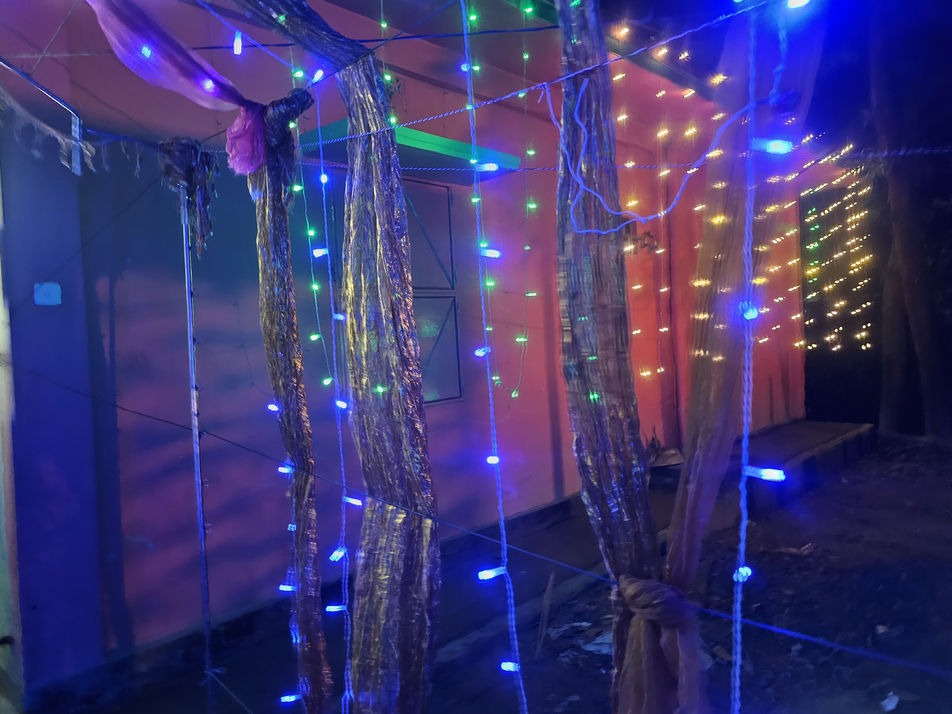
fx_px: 633
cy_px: 357
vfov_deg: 58.9
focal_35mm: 23
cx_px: 476
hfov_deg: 73.9
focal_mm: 6.3
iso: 1000
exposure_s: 1/25
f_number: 1.7
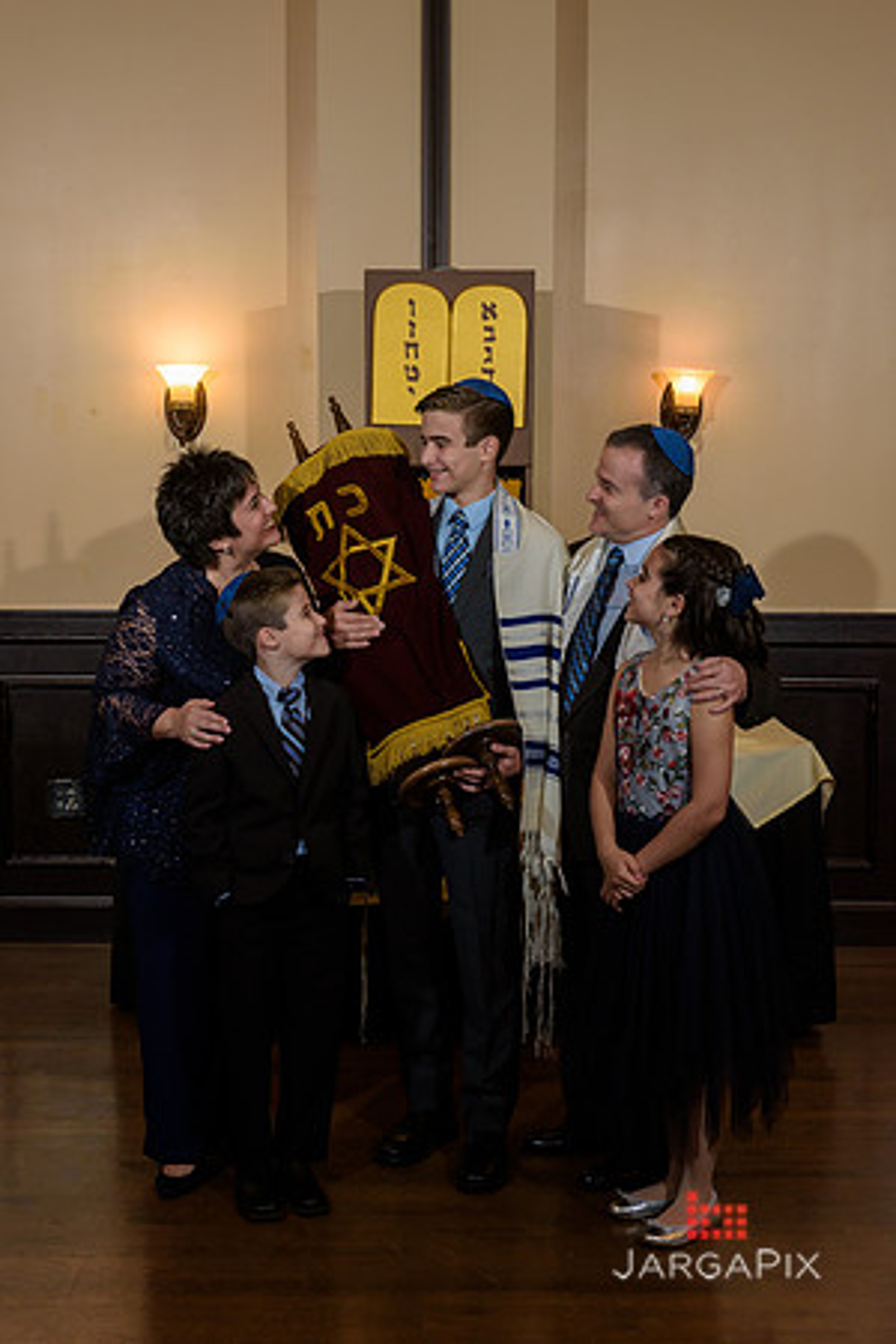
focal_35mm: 58
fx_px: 2165
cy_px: 672
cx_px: 448
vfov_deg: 34.5
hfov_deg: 23.4
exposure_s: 1/125
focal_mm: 58
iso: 800
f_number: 5
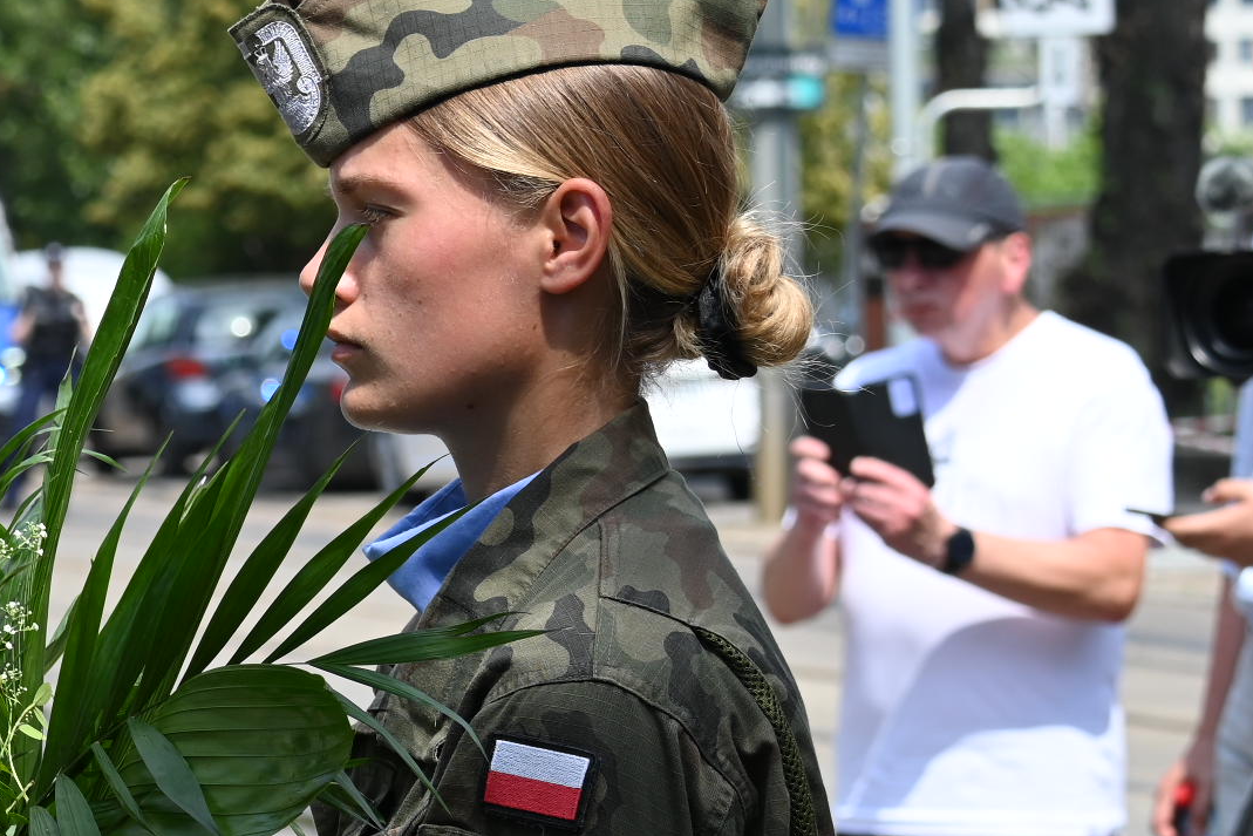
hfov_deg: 8.2
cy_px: 763
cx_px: 211
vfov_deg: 5.5
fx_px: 8702
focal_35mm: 250
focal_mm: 64
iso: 100
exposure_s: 1/320
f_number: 6.3
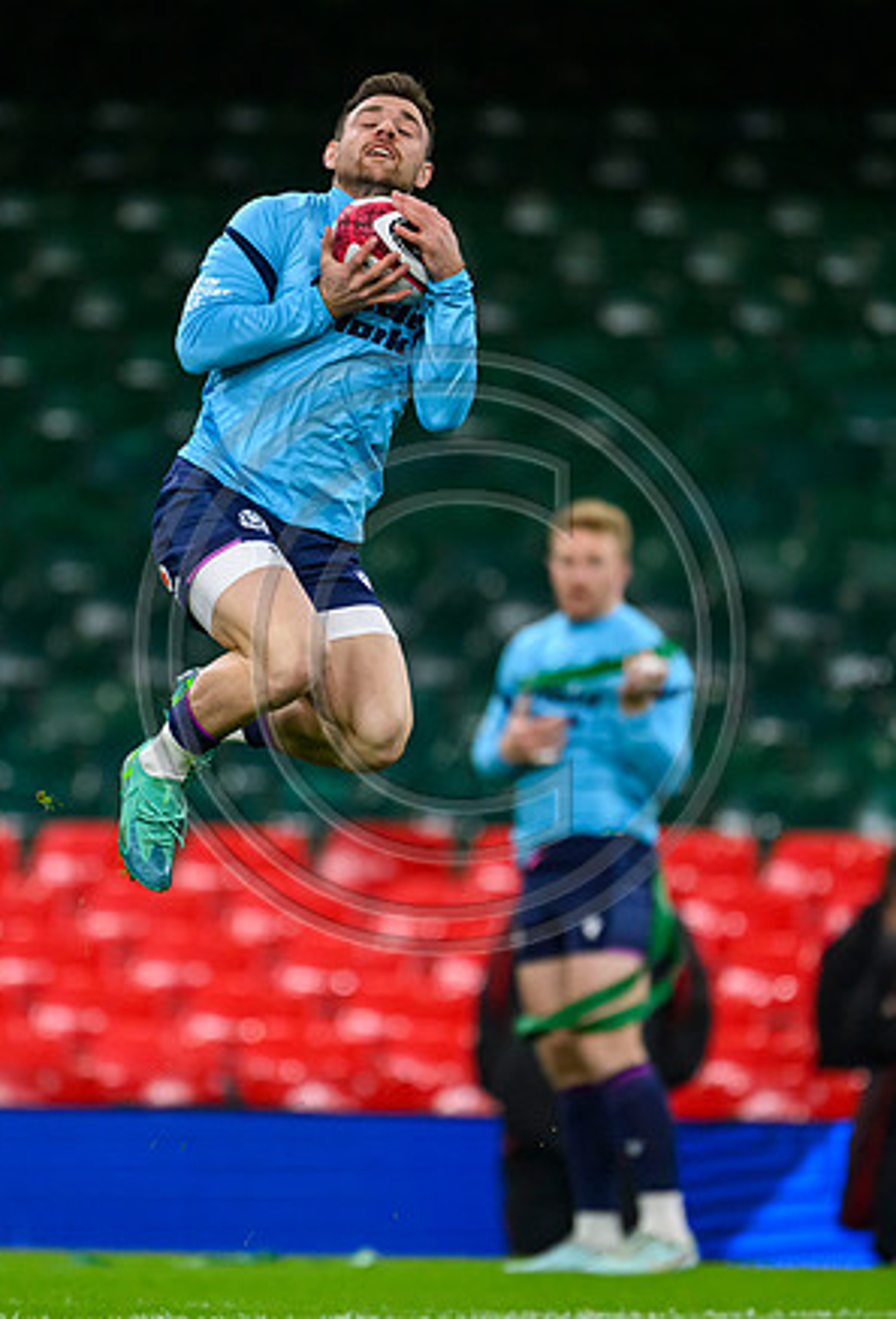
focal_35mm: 860
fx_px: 31681
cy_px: 649
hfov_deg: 1.6
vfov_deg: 2.4
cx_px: 411
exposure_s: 1/2000
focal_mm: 560
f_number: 4
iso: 5000
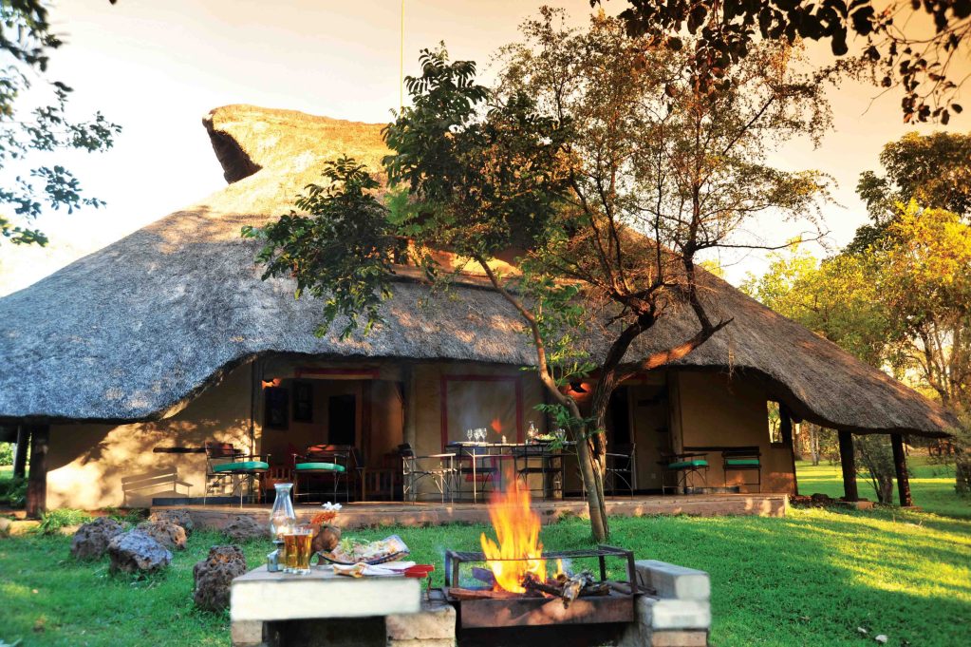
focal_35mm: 29
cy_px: 324
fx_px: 782
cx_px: 486
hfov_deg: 63.7
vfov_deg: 44.9
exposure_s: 1/25
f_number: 5.6
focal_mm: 29
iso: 200
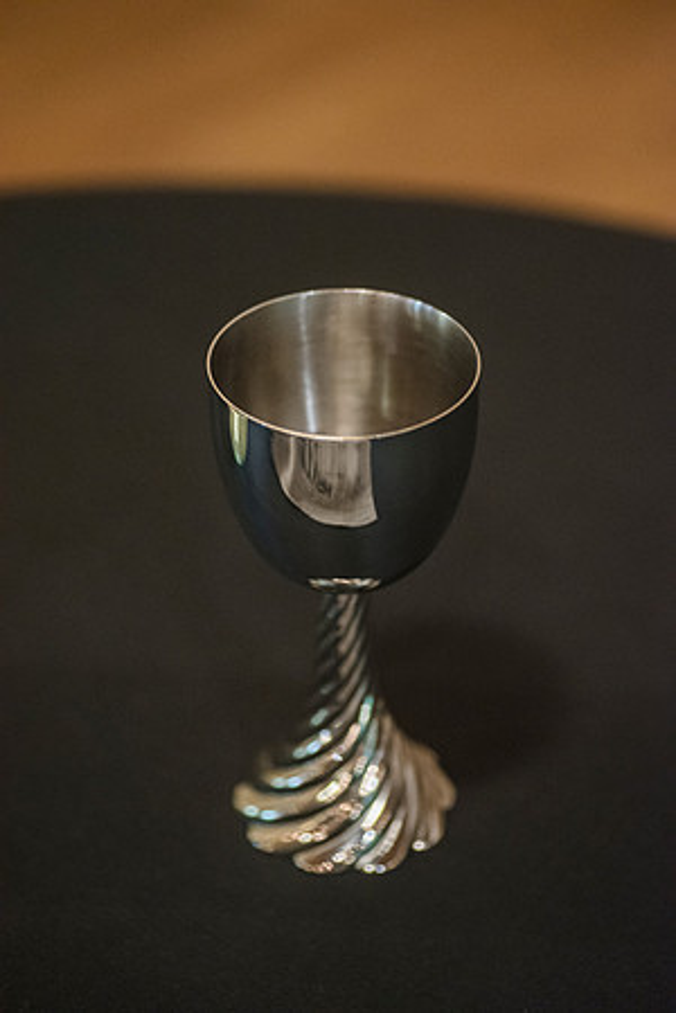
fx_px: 2535
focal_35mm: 90
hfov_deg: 15.2
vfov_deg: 22.6
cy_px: 506
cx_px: 338
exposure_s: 1/60
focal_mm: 90
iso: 2500
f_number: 3.2
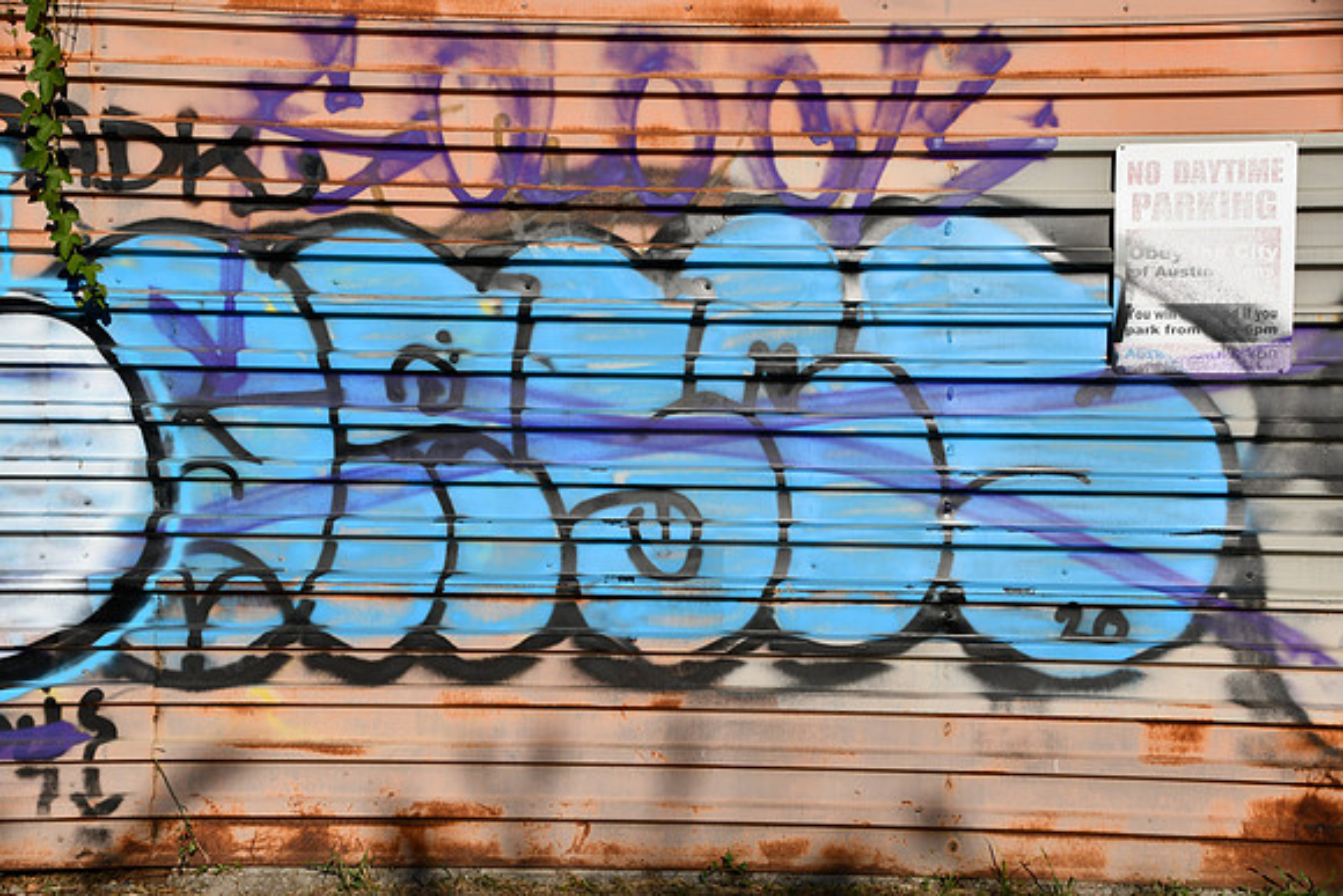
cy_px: 448
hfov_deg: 29.2
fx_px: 2575
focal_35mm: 69
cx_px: 672
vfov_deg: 19.7
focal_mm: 46
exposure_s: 1/400
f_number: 10
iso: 100
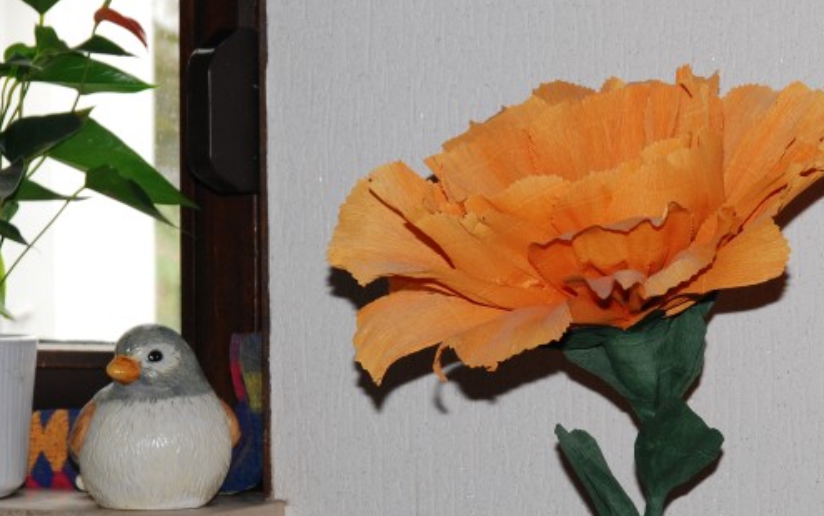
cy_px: 256
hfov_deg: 13.6
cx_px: 646
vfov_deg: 8.6
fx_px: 3436
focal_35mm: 153
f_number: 6.3
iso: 200
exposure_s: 1/60
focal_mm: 55
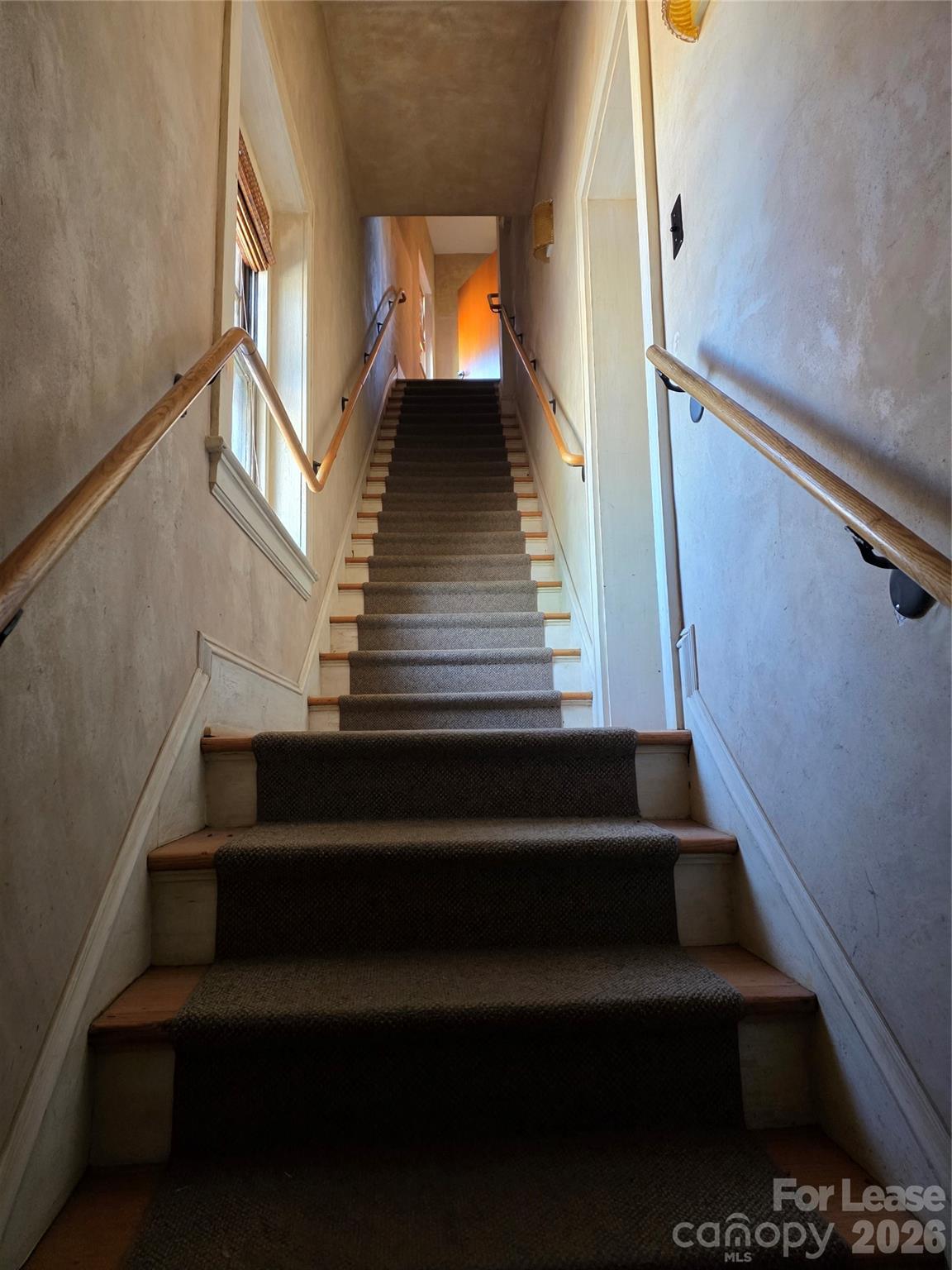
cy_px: 635
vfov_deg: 73.9
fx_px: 843
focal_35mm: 23
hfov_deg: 58.9
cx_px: 476
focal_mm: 6.3
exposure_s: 1/120
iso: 640
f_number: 1.7
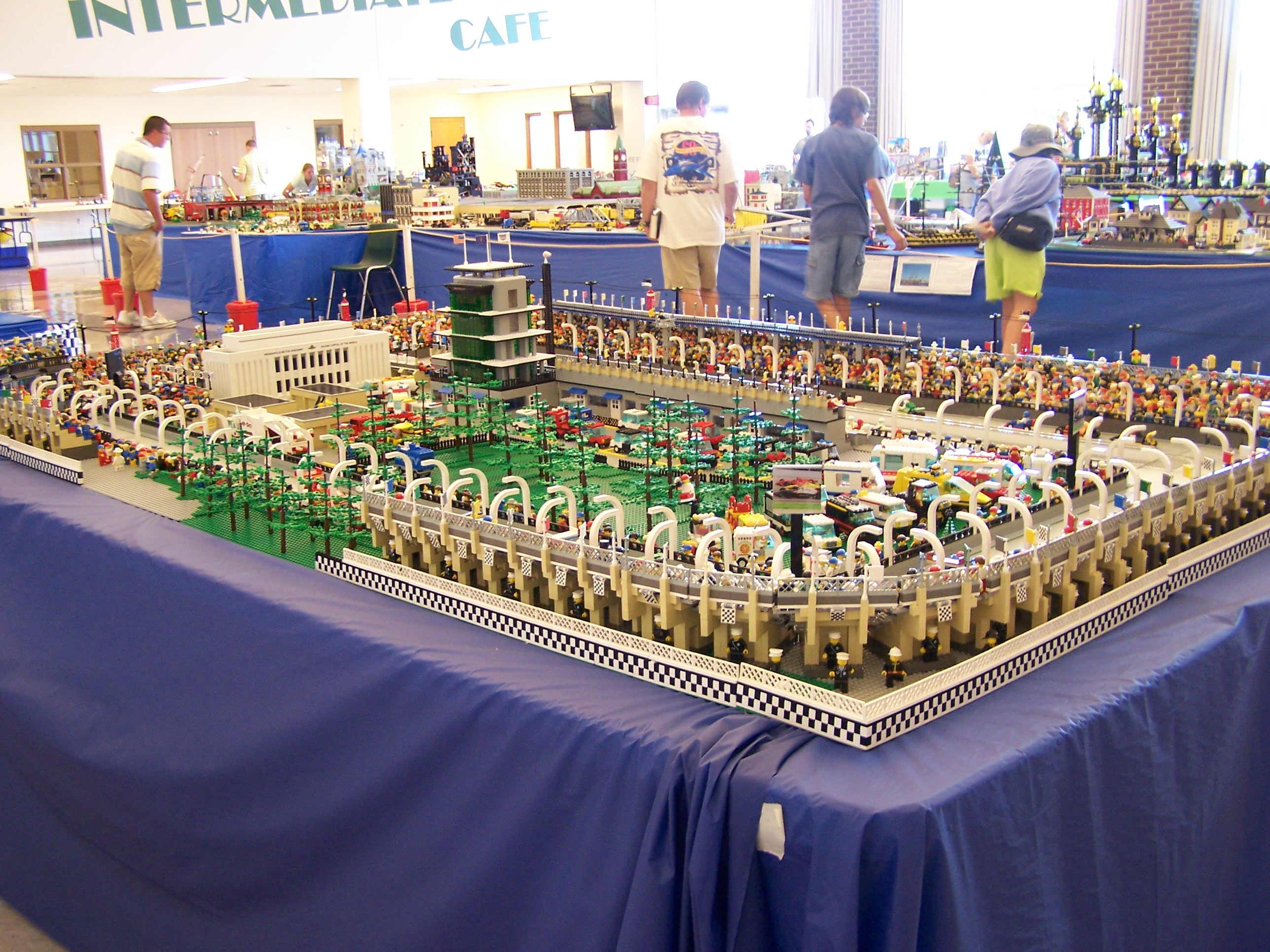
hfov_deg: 49.0
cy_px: 476
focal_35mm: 38
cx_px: 635
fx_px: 1394
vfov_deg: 37.7
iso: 140
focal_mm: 6.3
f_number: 2.8
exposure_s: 1/10
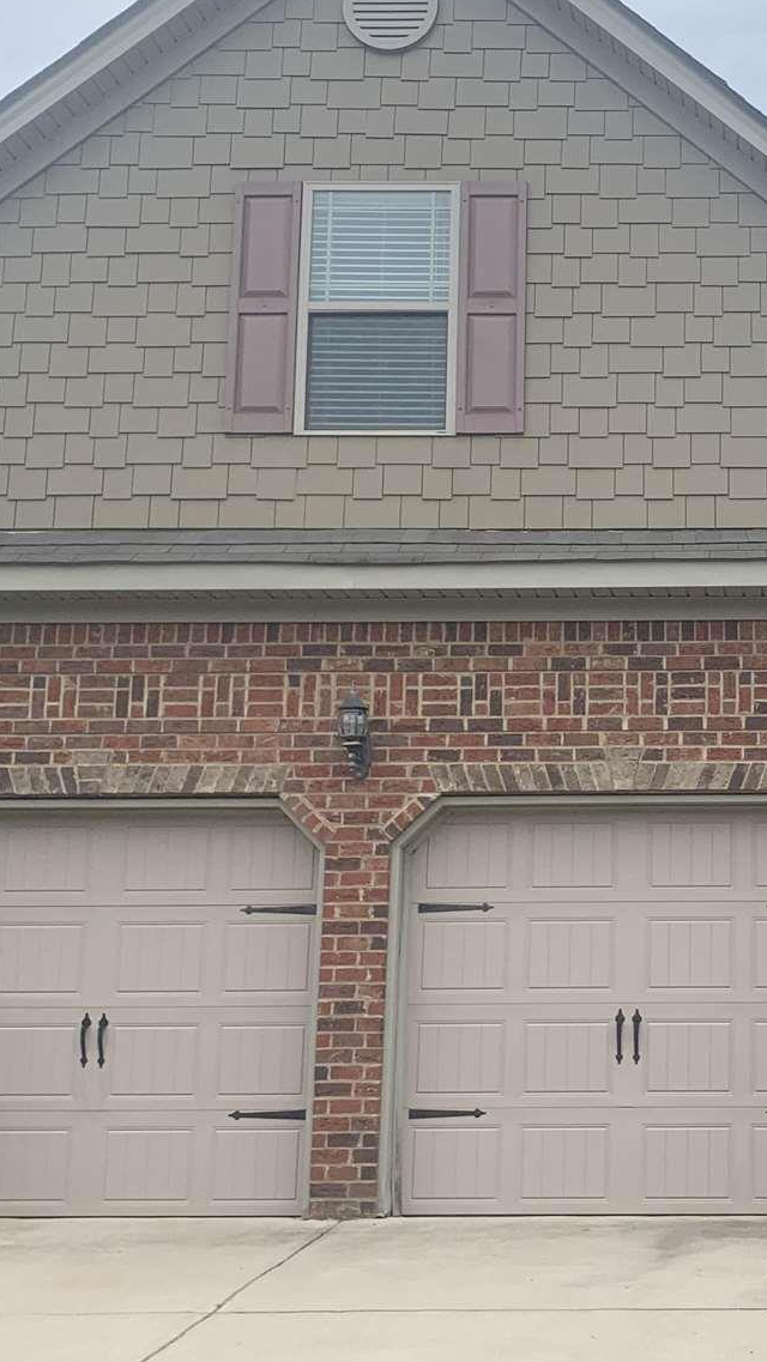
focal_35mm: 51
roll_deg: -0.2
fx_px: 1843
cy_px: 641
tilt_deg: +12.1
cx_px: 762
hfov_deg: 22.6
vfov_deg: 40.6
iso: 25
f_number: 1.8
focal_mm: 4.25
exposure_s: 1/2257
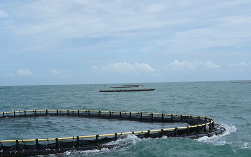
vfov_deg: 23.1
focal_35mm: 56
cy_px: 99
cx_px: 69
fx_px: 383
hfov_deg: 35.6
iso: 100
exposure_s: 1/1250
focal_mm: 32
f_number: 4.5
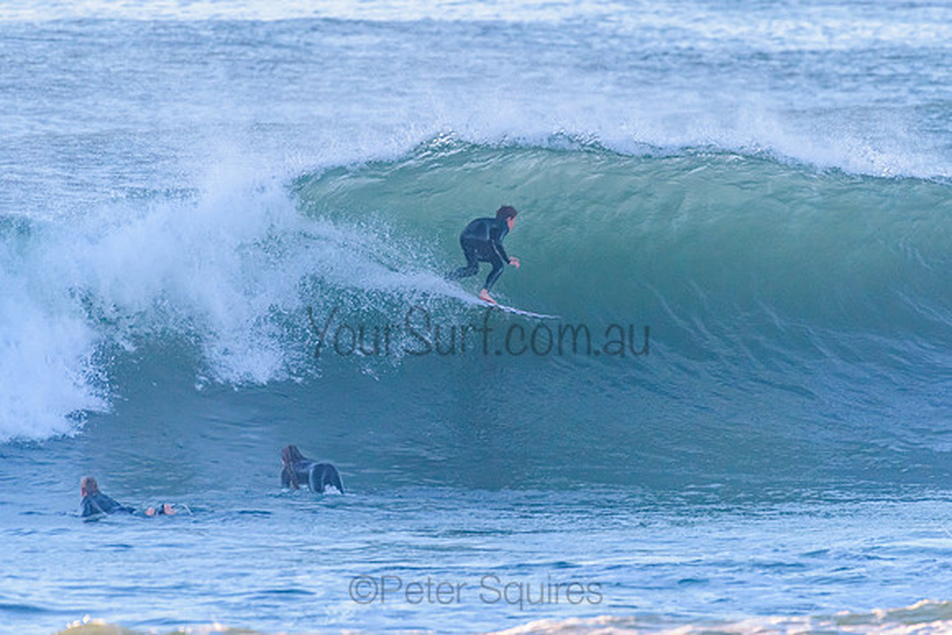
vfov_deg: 2.3
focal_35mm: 608
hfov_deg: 3.4
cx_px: 514
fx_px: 16082
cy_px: 318
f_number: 5.6
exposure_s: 1/2000
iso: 1100
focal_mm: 500
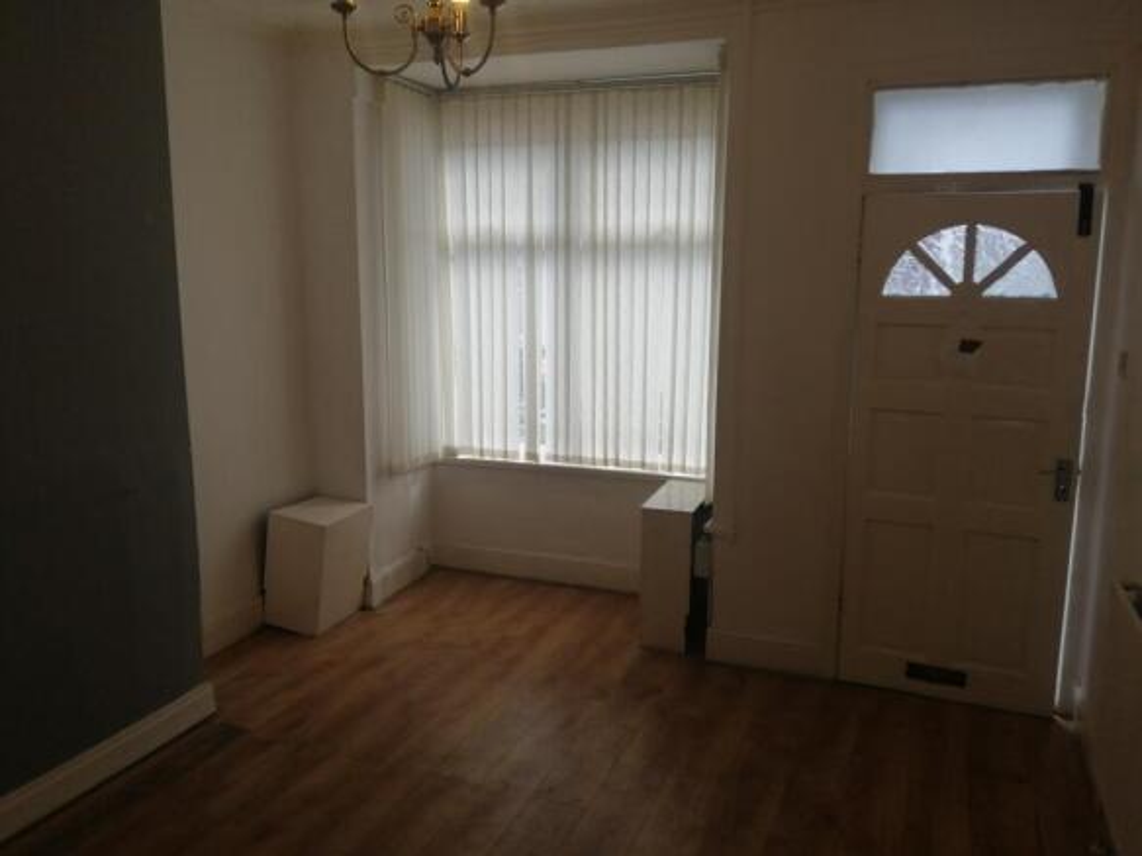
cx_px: 571
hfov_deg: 65.3
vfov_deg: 51.3
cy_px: 428
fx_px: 891
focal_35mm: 27
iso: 50
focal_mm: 3.6
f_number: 1.8
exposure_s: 1/305
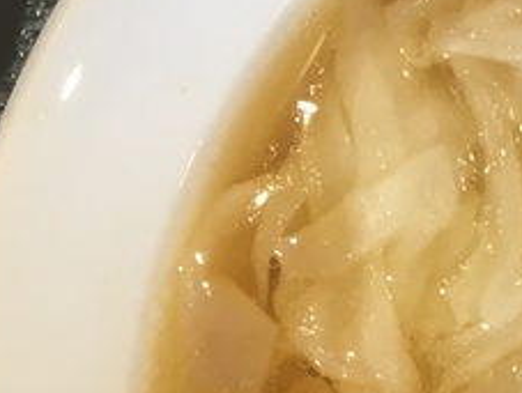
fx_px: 2311
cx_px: 803
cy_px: 602
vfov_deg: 9.4
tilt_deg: -80.1
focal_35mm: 153
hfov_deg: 12.2
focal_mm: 4.15
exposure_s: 1/40
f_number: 2.2
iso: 32
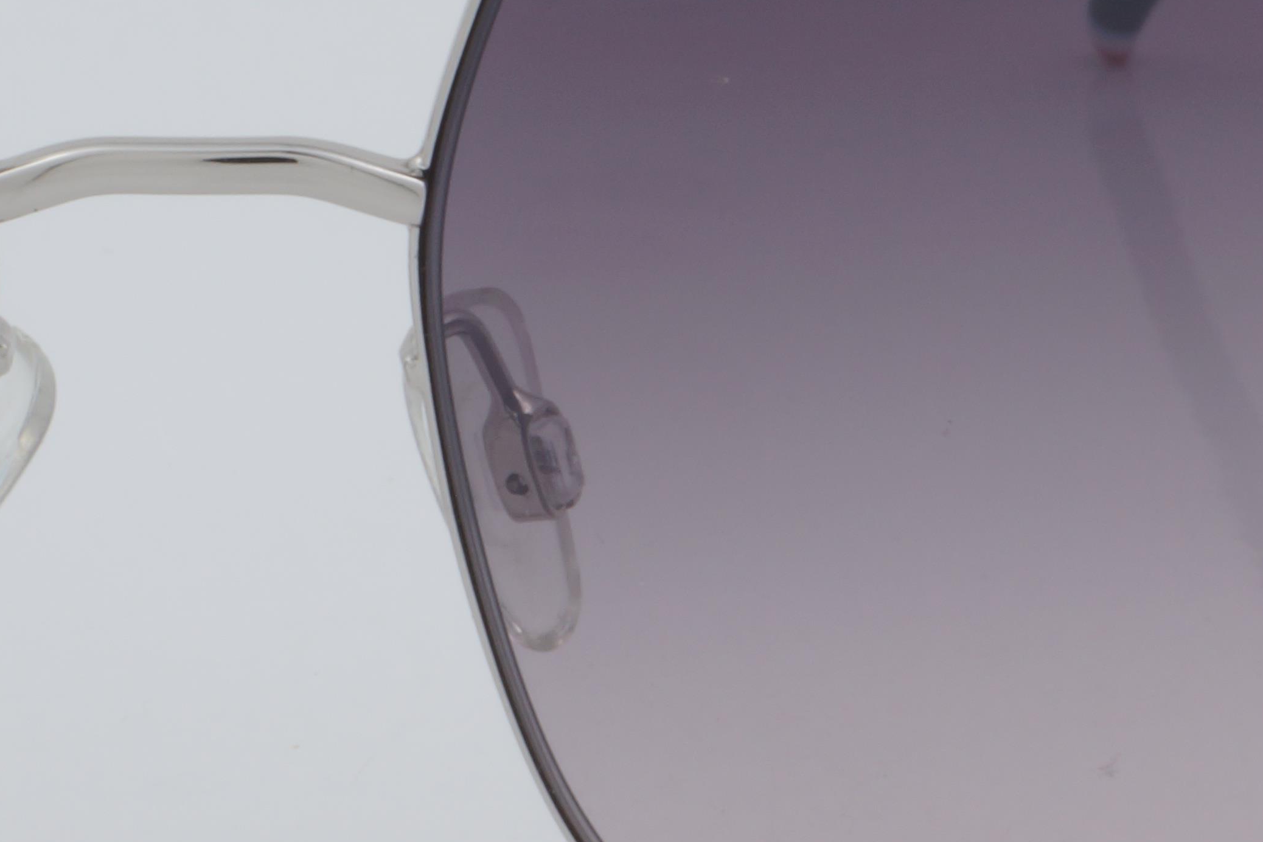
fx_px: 8365
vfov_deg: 5.8
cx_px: 206
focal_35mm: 238
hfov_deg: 8.6
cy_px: 246
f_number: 32
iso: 100
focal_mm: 55
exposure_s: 1/4
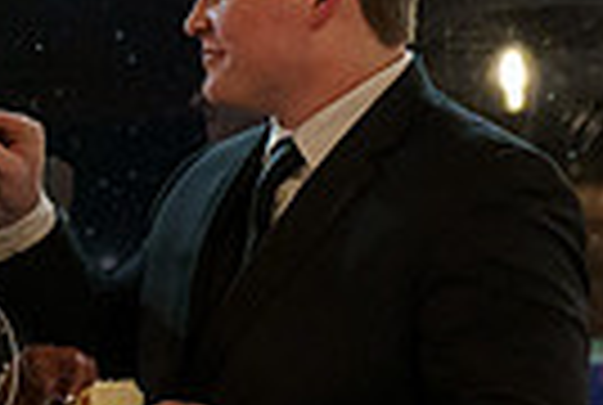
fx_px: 2535
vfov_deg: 9.1
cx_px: -90
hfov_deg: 13.3
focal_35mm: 151
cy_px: 313
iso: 4000
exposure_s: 1/250
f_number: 2.2
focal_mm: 35
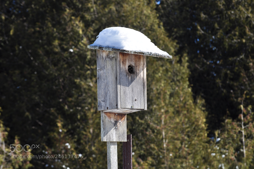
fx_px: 909
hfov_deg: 15.9
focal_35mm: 129
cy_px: 84
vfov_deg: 10.6
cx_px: 127
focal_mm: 86
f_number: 10
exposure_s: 1/400
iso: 200
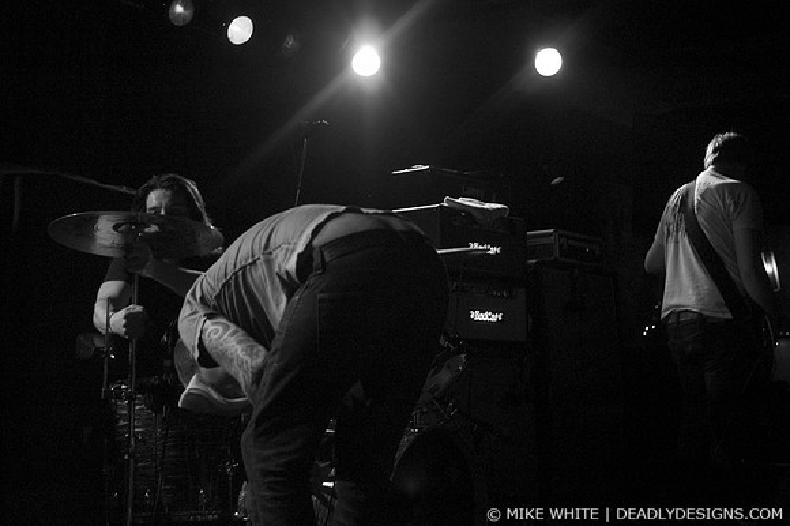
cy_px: 263
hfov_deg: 37.9
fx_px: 1151
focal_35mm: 52
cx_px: 395
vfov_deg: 25.7
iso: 800
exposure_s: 1/100
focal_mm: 35
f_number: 3.2
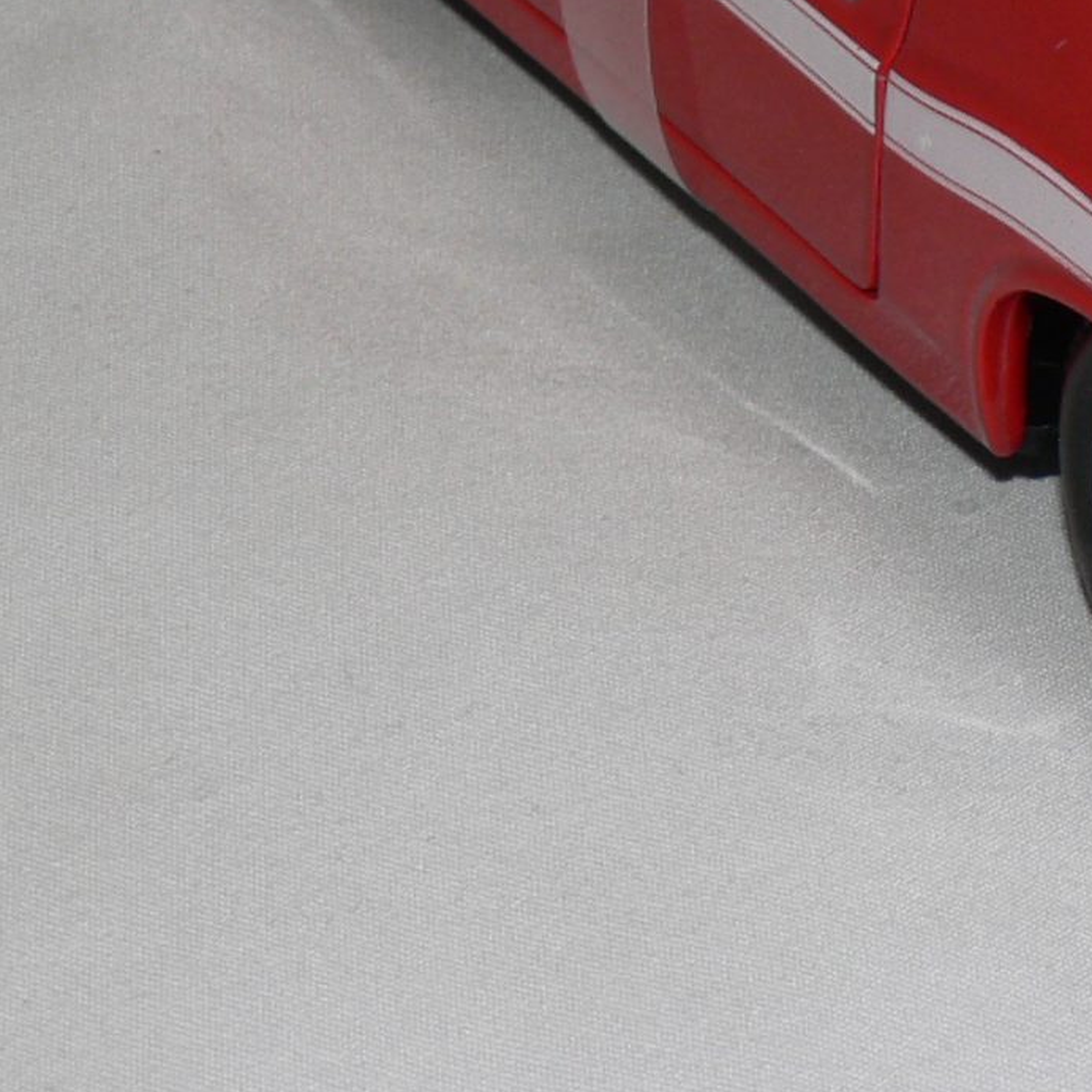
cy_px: -242
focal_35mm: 180
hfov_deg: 9.6
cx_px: 1263
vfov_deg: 9.6
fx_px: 6424
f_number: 4
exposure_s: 1/60
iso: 80
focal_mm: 9.2
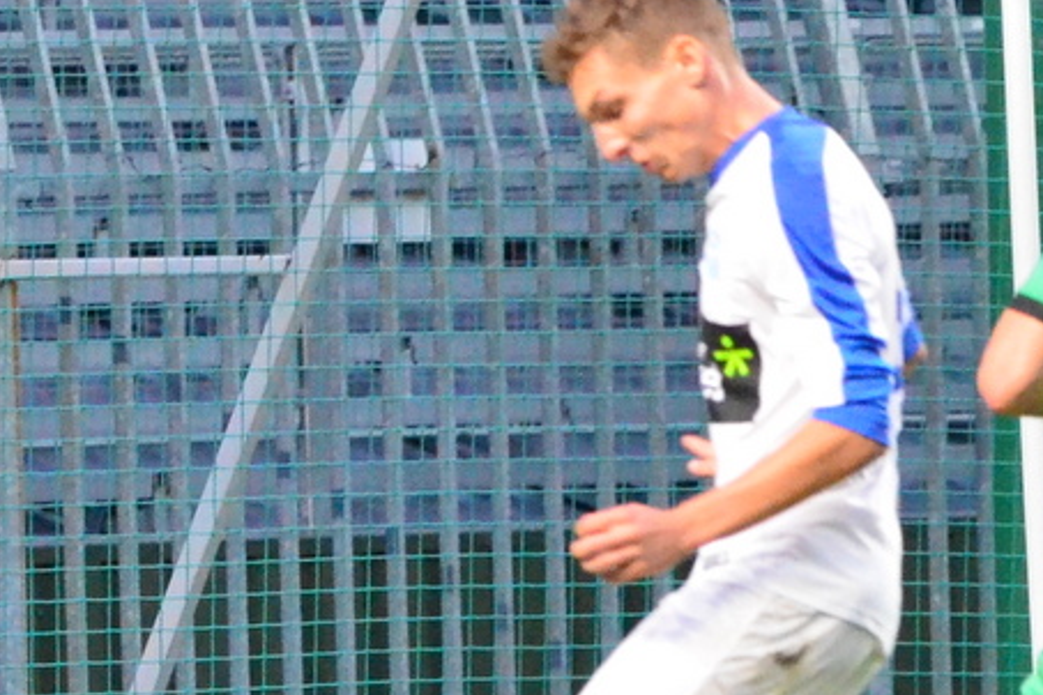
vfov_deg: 2.1
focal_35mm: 655
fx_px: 18985
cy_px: 605
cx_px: 1218
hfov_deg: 3.1
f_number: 5
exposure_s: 1/500
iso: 6400
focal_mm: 165
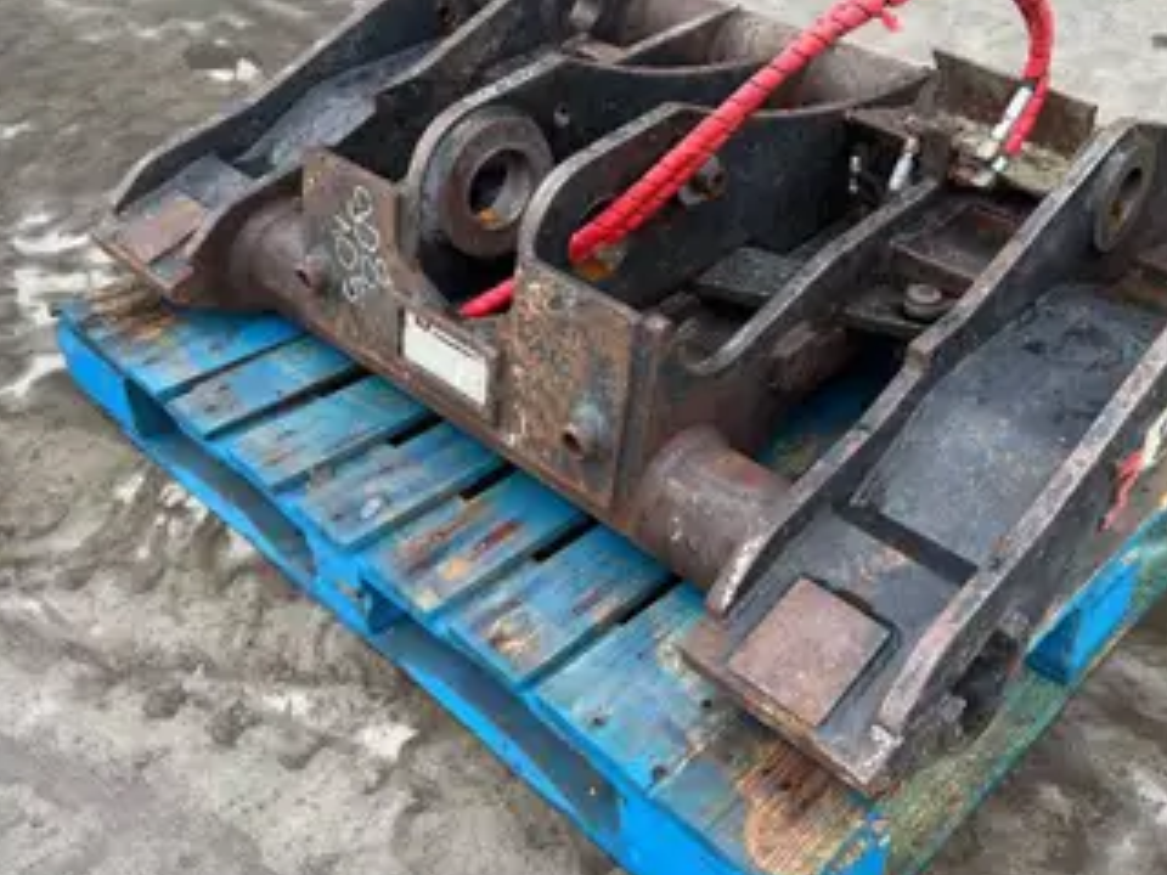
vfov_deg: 39.5
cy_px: 361
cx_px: 715
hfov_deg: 50.9
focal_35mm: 36
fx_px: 1214
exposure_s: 1/60
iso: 200
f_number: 1.78
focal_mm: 6.76
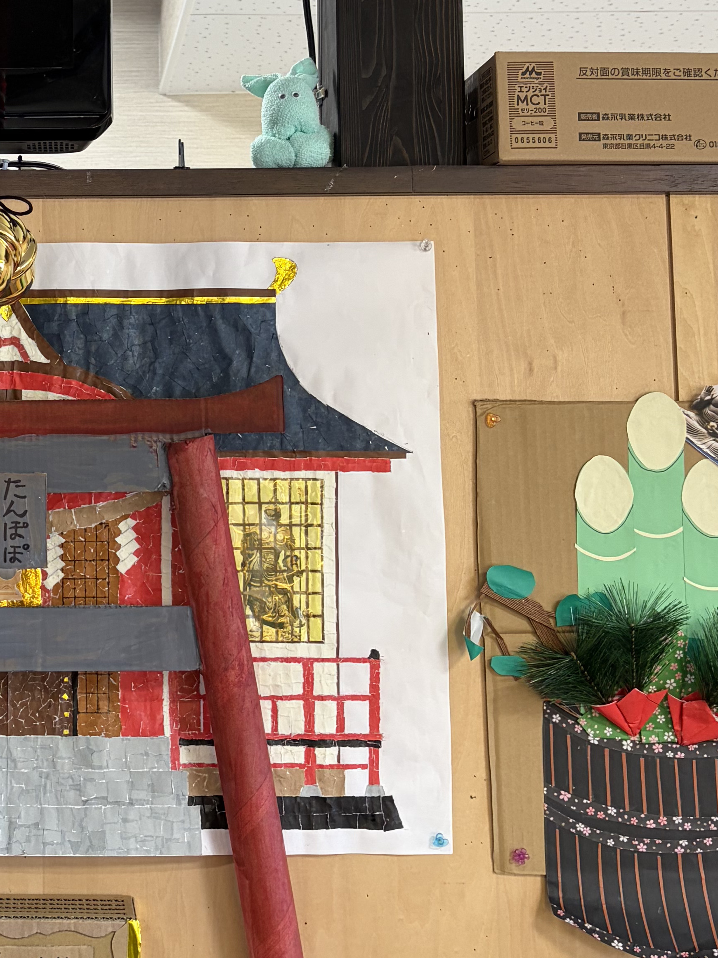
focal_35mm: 64
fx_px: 1770
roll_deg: +0.3
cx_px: 21
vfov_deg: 29.9
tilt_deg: +7.0
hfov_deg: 22.2
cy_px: 276
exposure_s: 1/60
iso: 100
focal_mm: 5.96
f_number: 1.6
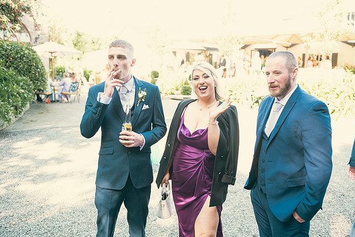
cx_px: 180
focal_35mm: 35
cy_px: 119
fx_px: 345
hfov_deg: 54.4
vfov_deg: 37.9
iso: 250
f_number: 3.5
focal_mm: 34
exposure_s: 1/160
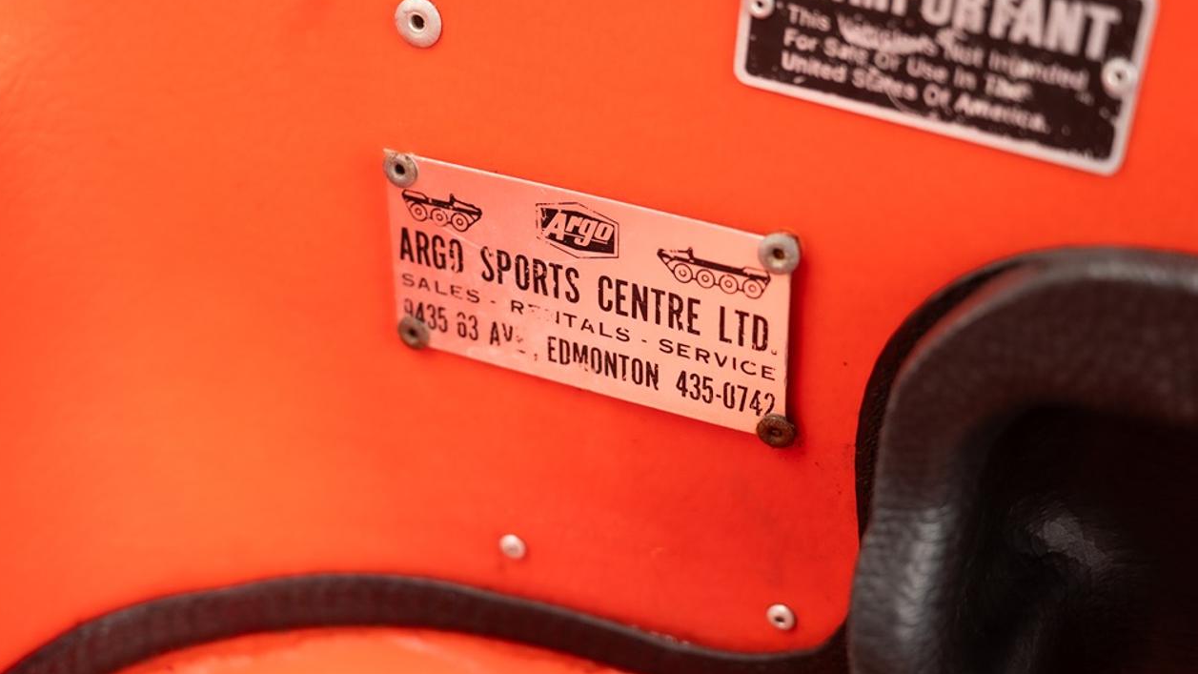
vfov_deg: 22.2
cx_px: 596
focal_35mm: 54
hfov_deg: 38.5
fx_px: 1715
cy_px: 295
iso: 800
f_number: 4
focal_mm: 45
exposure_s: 1/60
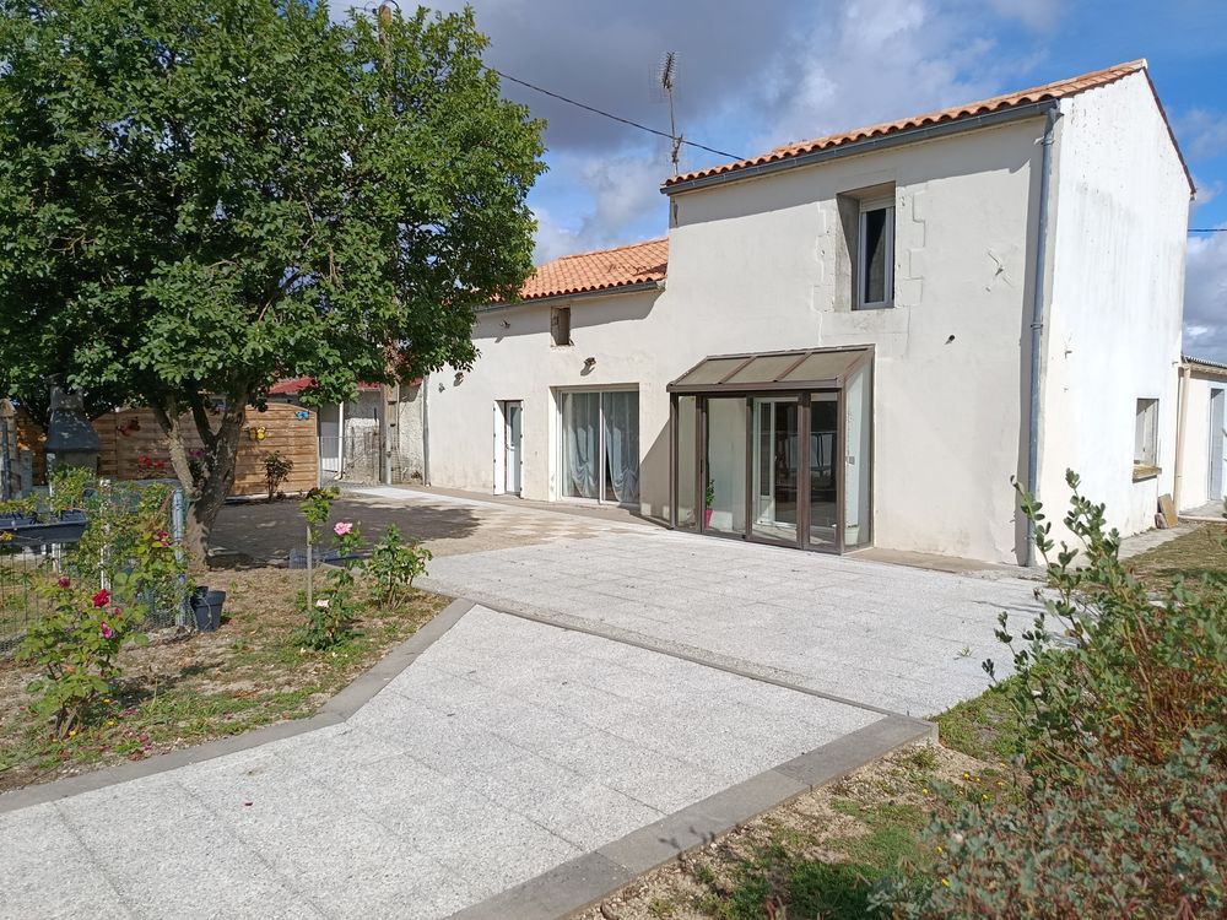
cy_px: 460
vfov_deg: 56.8
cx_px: 614
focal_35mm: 24
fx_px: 851
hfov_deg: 71.6
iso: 51
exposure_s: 1/970
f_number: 1.7
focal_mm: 5.24
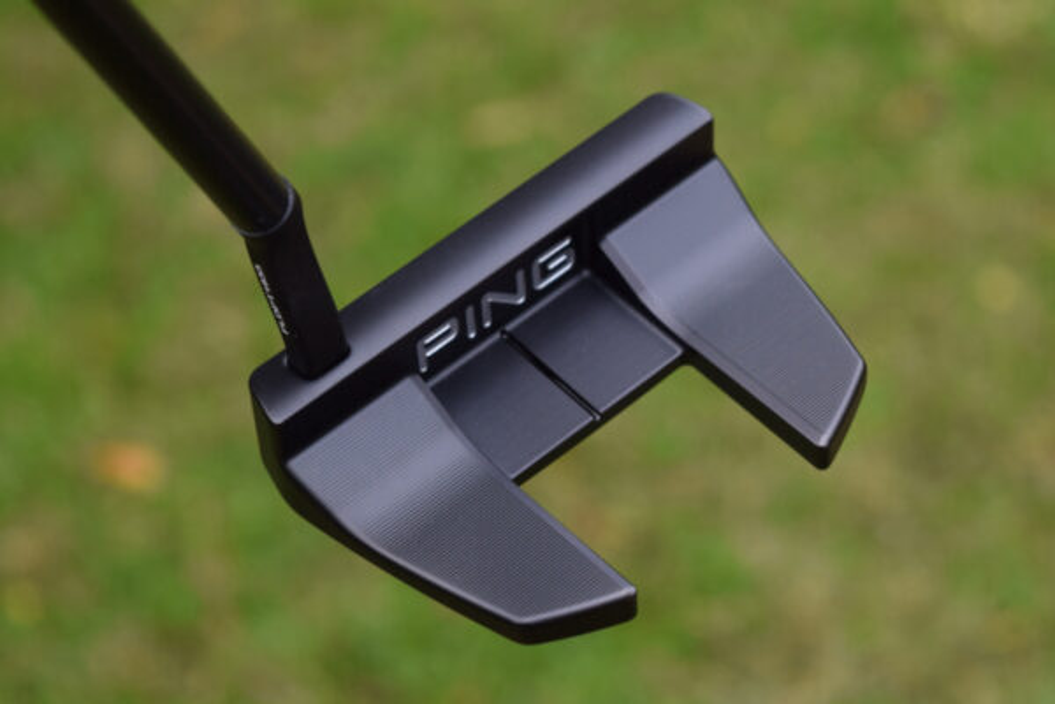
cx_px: 528
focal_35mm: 82
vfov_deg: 16.6
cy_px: 352
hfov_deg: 24.6
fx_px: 2418
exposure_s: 1/100
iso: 400
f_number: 5.6
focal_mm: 55
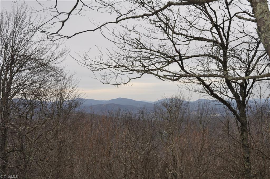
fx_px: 326
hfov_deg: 45.0
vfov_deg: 30.7
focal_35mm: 44
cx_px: 135
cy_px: 90
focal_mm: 29
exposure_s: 1/200
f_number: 8
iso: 200
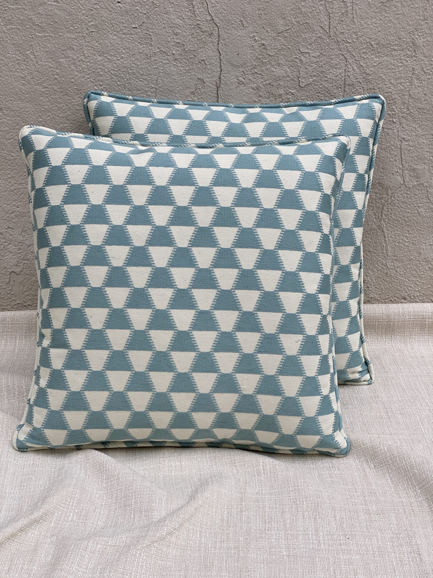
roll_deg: -1.3
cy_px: 289
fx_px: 867
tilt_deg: -24.1
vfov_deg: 36.8
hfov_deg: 28.0
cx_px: 216
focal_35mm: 52
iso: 25
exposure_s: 1/122
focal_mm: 6
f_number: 2
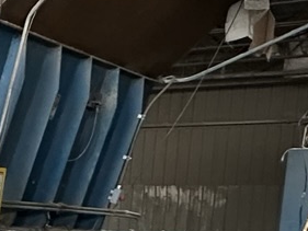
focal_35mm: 102
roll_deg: -3.1
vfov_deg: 13.9
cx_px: -289
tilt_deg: -6.4
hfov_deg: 15.7
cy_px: 308
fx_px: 908
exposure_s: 1/120
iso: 320
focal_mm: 2.22
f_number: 2.2
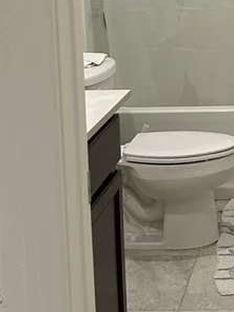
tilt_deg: -7.6
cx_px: 311
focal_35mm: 90
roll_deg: +1.0
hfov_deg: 15.6
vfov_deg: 21.0
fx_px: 811
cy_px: -7
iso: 125
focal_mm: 5.7
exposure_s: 1/120
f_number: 1.5
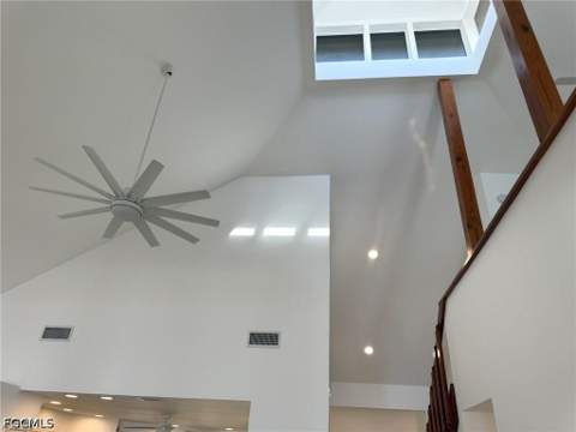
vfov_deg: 56.8
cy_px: 216
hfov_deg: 71.6
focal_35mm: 24
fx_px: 399
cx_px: 288
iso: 100
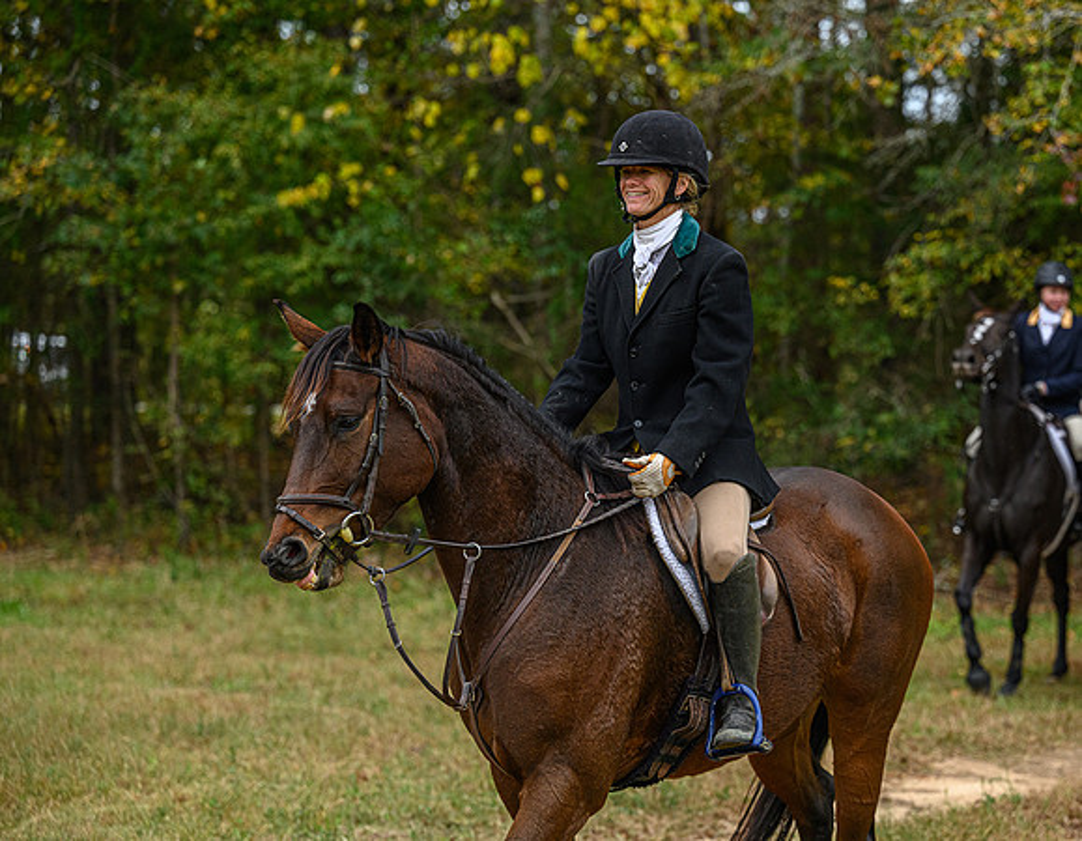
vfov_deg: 15.6
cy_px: 416
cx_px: 637
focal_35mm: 97
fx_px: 3078
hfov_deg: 19.9
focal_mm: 87
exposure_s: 1/1000
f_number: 3.2
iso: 1250
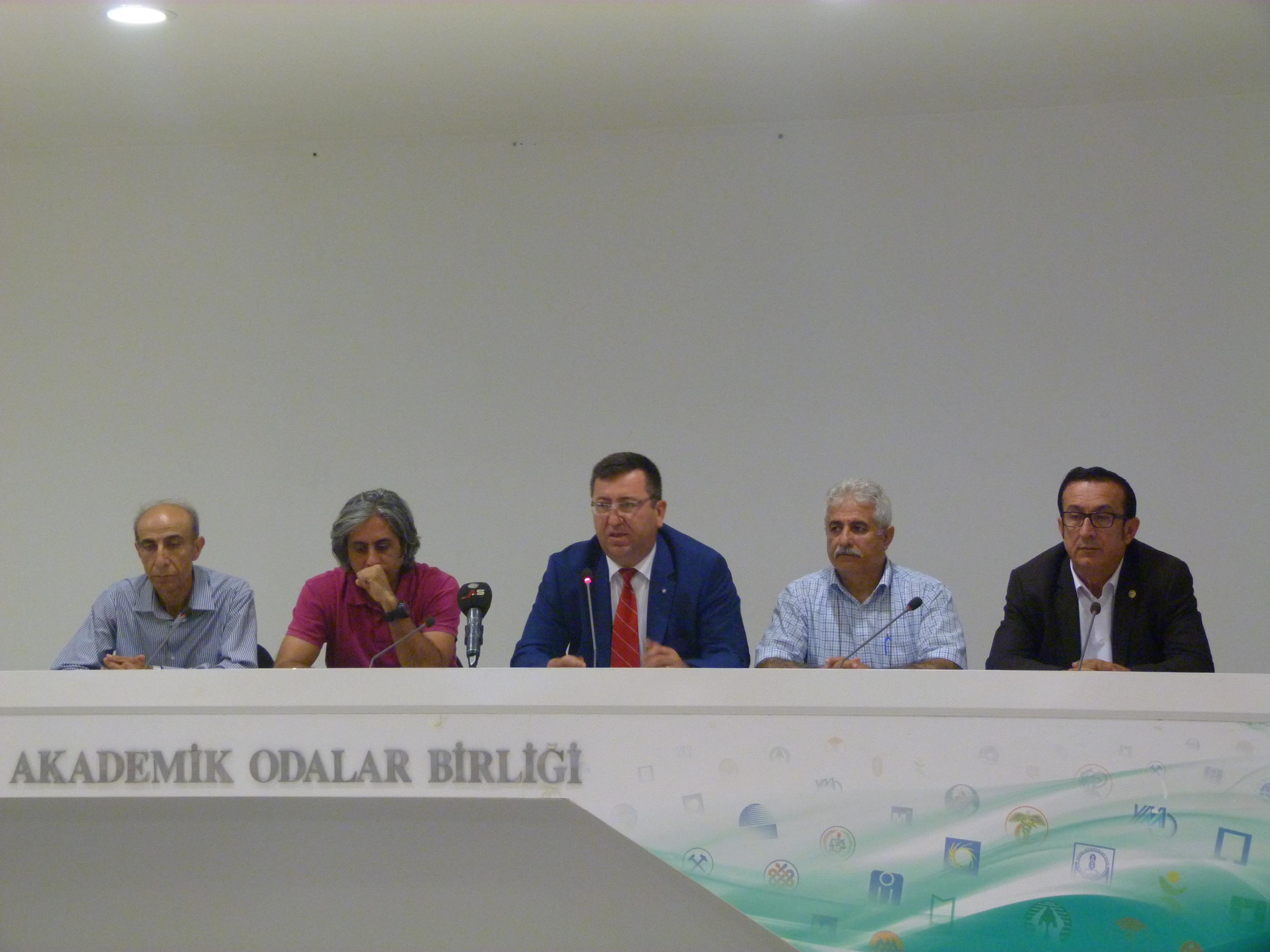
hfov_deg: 32.2
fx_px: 2201
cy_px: 476
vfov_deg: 24.4
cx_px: 635
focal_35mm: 60
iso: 400
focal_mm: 10.8
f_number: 3.2
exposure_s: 1/15
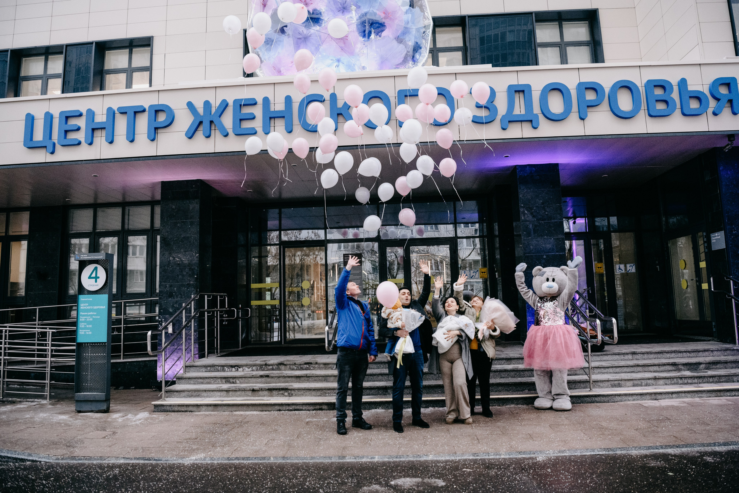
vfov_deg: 52.5
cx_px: 370
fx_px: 499
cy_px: 246
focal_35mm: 24
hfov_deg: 73.0
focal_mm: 24
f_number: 4.5
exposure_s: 1/800
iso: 2000
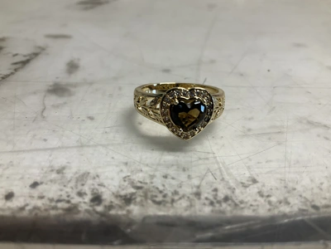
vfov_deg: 48.2
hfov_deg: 61.7
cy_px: 124
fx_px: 277
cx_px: 166
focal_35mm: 29
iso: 64
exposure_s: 1/120
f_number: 1.8
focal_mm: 3
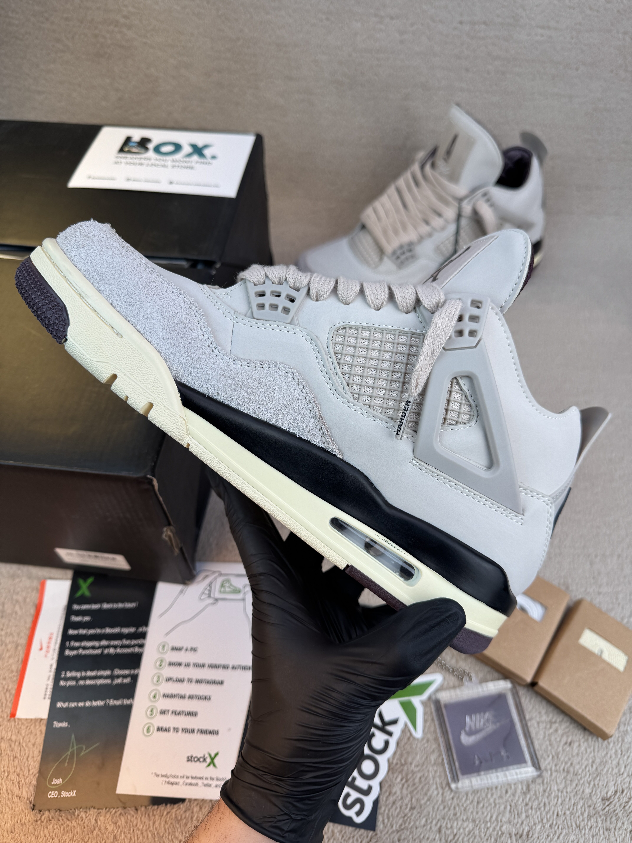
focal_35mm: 24
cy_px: 422
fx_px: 584
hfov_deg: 56.8
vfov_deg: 71.6
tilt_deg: -53.3
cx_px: 316
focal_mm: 6.76
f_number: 1.78
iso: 80
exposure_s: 1/1059
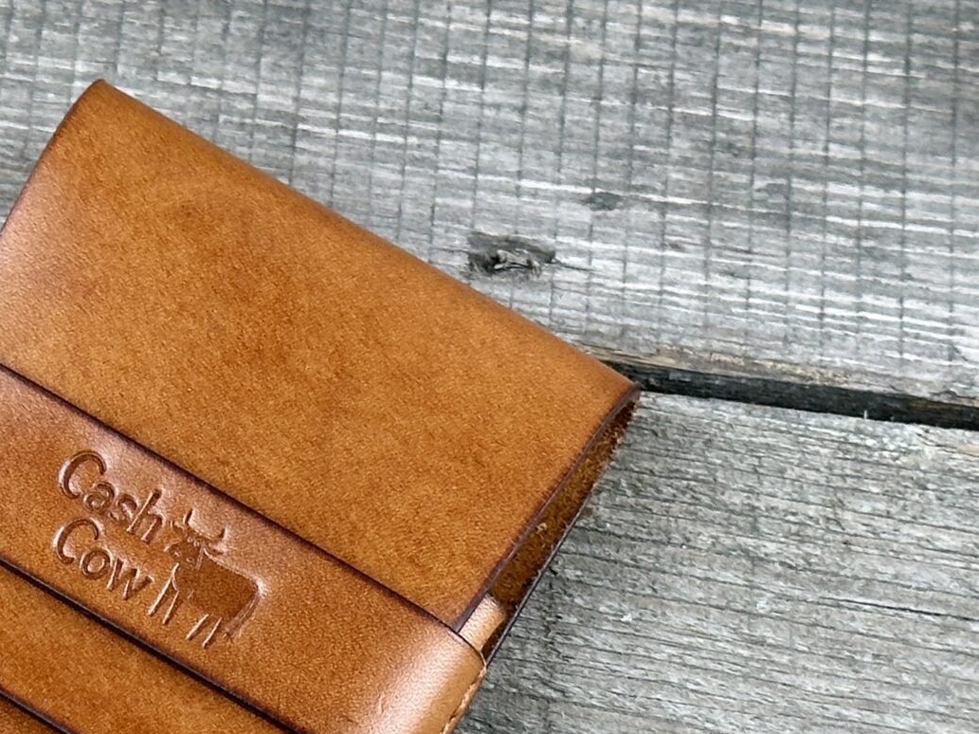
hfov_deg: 16.4
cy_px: 607
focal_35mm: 119
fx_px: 3364
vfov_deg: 12.4
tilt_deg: -66.9
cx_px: 181
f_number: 1.78
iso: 64
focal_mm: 6.86
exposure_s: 1/100
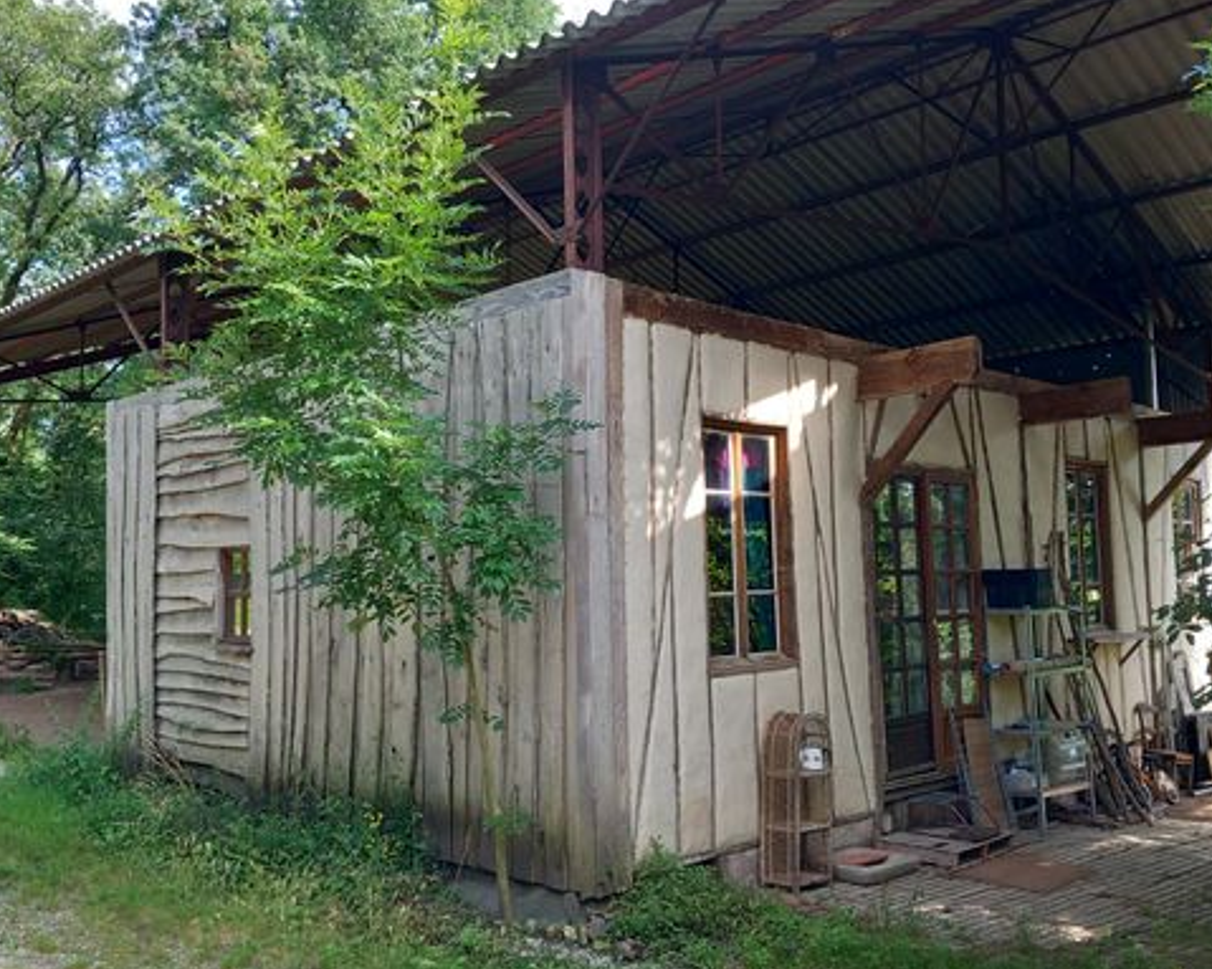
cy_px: 503
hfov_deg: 54.2
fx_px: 1183
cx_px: 574
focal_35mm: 33
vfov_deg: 44.5
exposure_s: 1/50
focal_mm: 4
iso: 25
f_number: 1.8
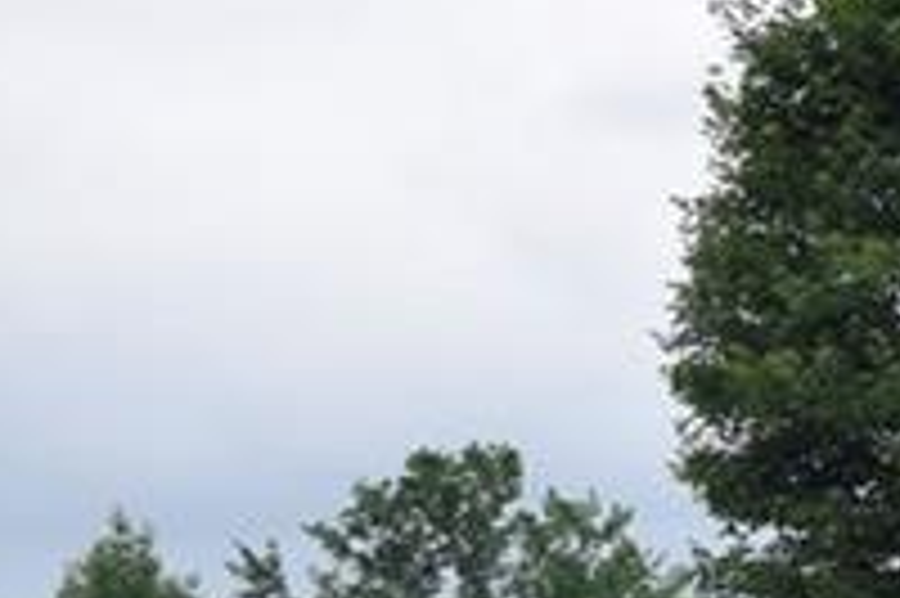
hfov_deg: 10.4
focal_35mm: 169
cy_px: 1218
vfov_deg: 7.7
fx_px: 4221
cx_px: 2205
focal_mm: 22
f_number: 6.3
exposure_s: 1/160
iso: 100
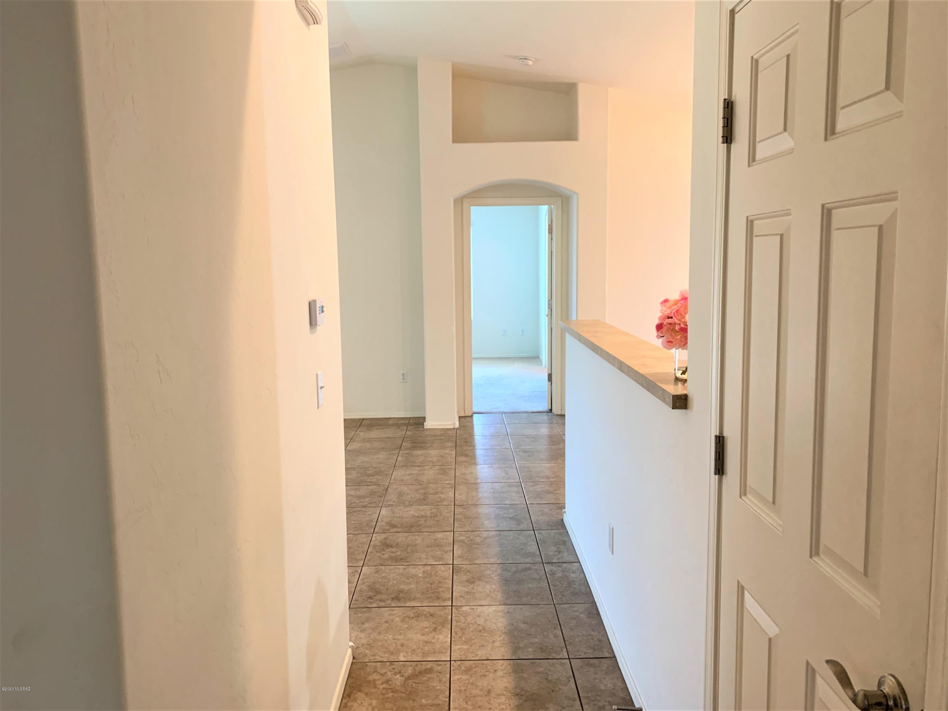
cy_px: 356
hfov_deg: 67.3
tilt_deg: -6.1
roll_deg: +1.4
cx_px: 474
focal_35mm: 26
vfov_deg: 53.1
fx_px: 712
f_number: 1.8
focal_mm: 4.25
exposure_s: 1/60
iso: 160
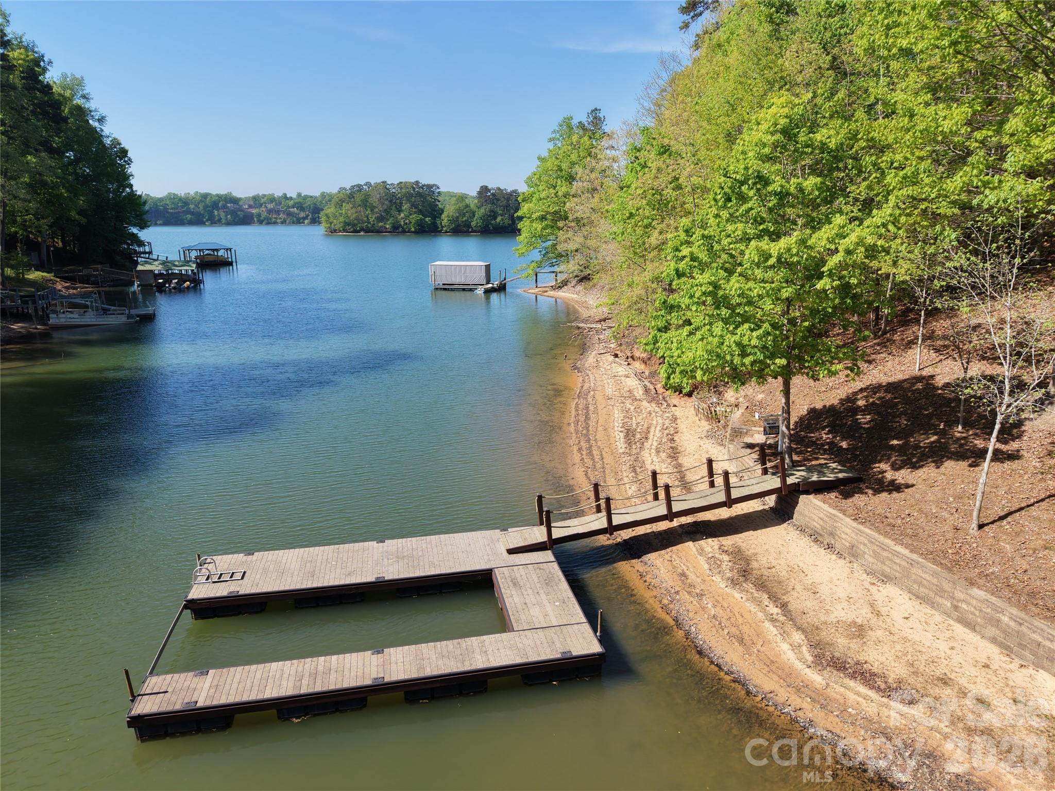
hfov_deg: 71.6
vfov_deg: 56.8
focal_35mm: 24
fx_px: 731
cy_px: 396
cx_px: 528
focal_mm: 8.67
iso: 260
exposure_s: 1/4000
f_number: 1.8
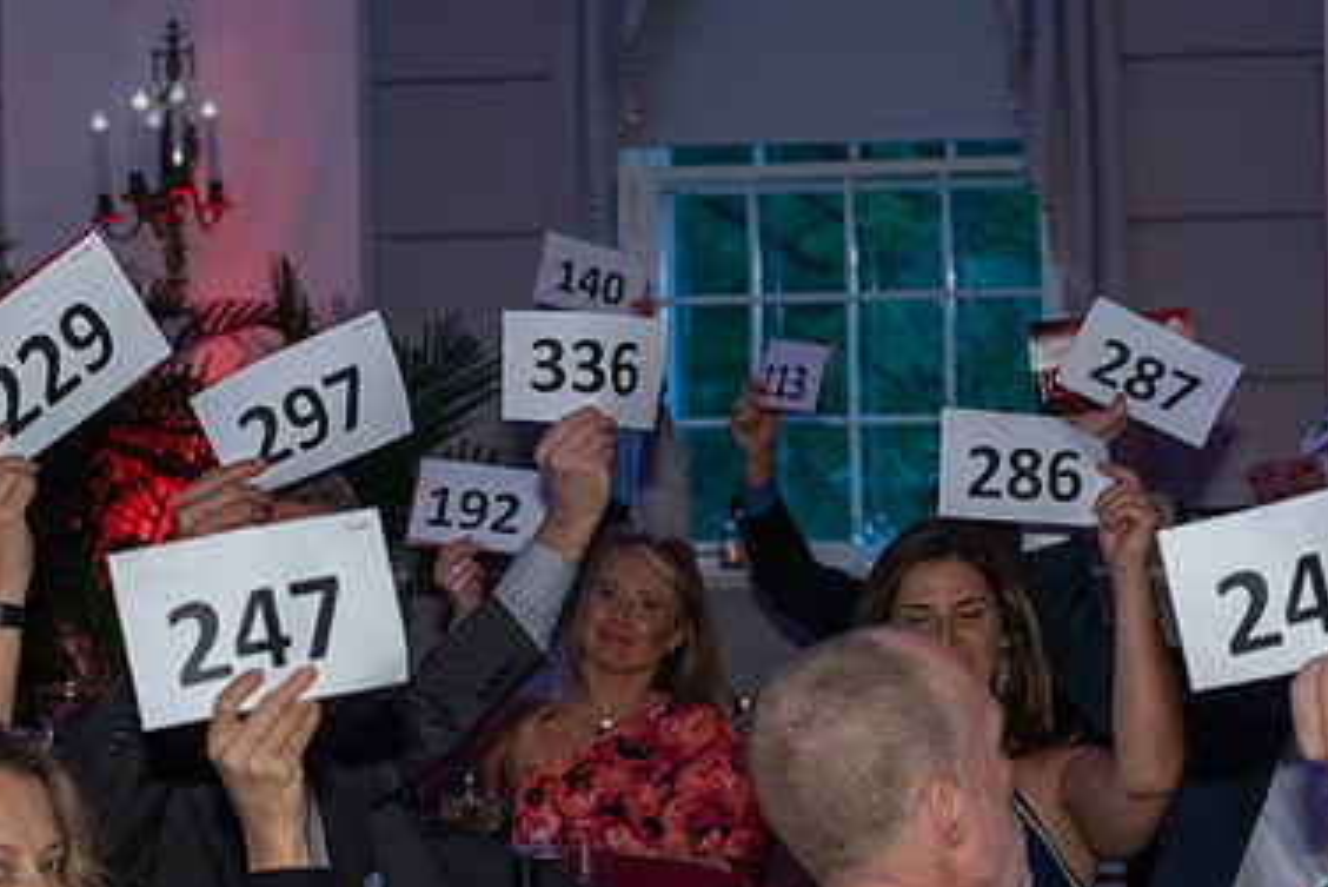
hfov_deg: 18.4
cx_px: 625
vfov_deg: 12.3
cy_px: 567
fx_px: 4096
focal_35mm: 111
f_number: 4
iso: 1600
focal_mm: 70
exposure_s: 1/160
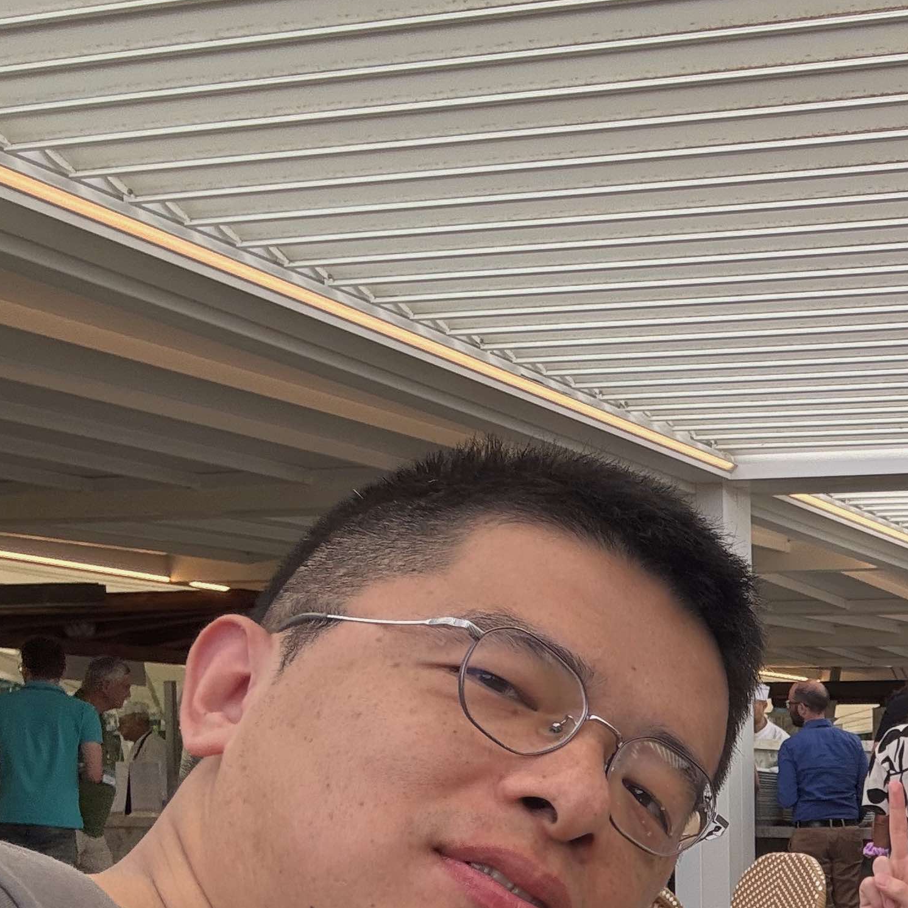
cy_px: 906
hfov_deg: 27.7
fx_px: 1632
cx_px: 1060
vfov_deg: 29.1
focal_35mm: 55
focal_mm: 2.69
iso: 25
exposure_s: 1/254
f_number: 1.9
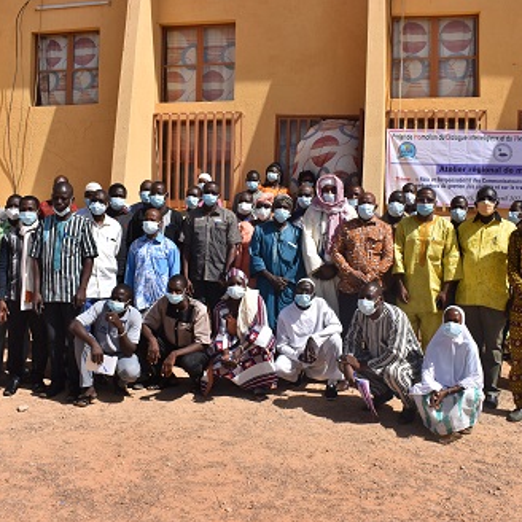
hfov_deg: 47.2
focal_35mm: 35
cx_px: 274
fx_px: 597
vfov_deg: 47.2
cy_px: 263
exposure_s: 1/500
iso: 200
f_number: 11
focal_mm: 18
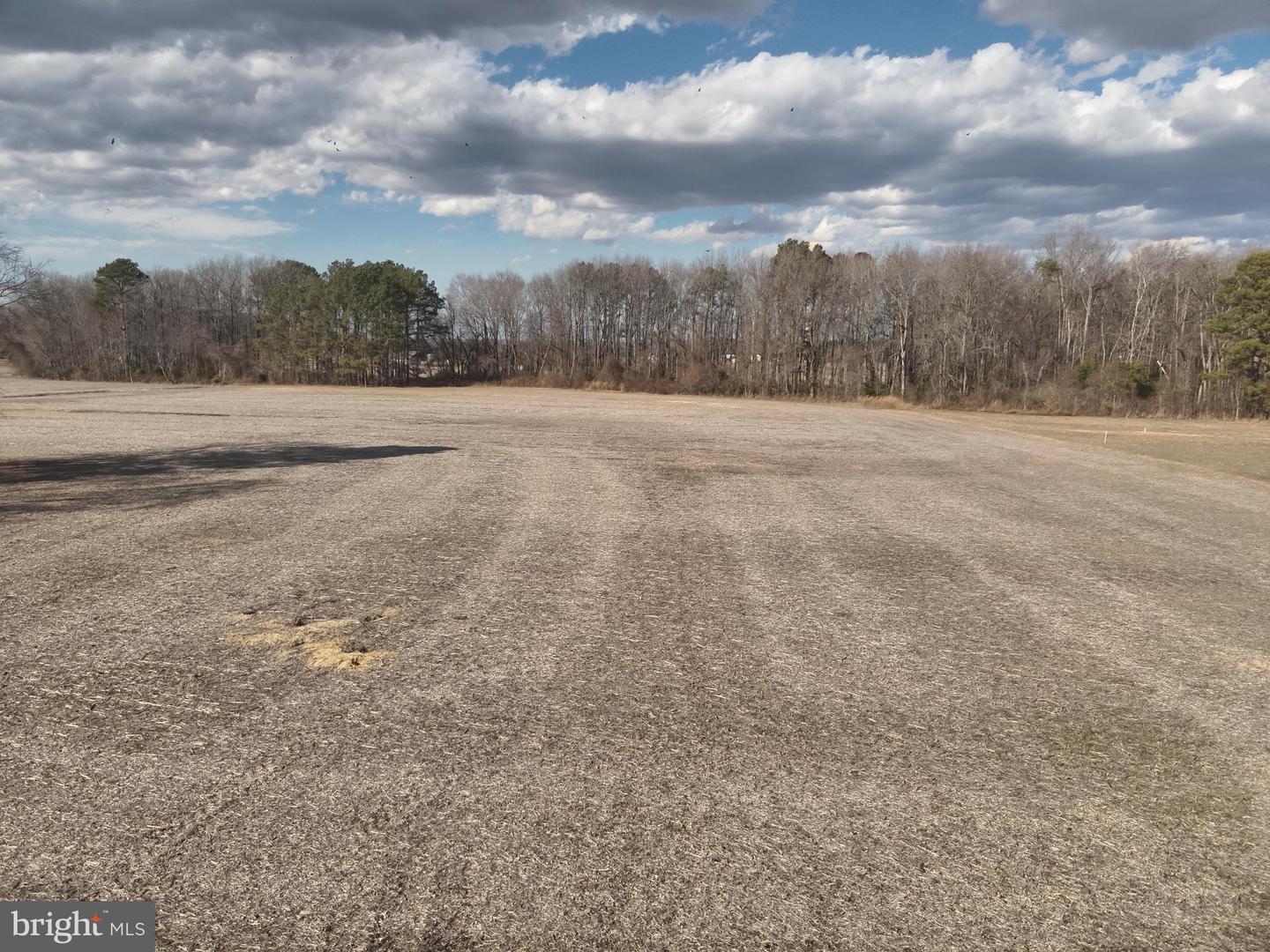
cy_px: 476
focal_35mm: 24
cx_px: 635
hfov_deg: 71.6
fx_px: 881
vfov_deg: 56.8
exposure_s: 1/1250
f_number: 2.8
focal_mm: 4.4
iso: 100
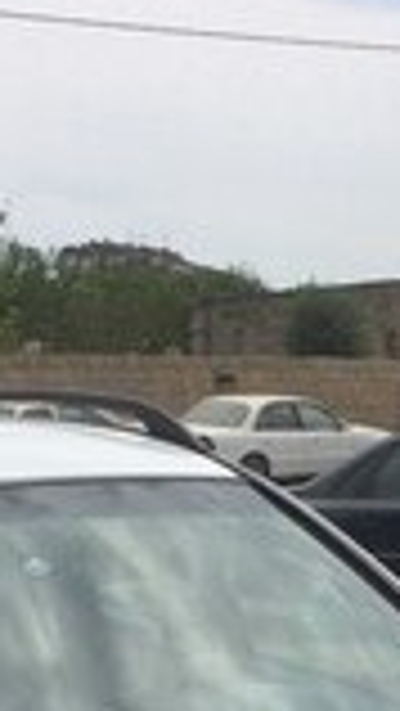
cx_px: 256
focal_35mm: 99
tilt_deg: -14.6
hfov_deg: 12.2
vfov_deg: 20.3
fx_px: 1865
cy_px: 832
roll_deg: +1.6
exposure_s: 1/3731
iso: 32
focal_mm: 4.15
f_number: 2.2
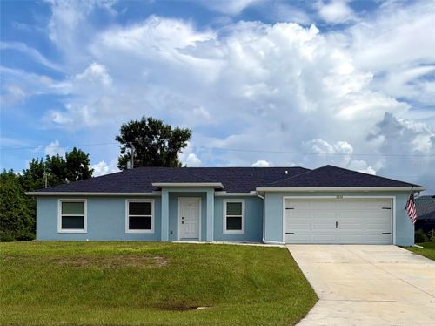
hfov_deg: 71.6
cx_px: 218
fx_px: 301
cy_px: 163
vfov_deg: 56.7
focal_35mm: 24
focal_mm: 6.76
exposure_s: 1/10309
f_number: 1.78
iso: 80
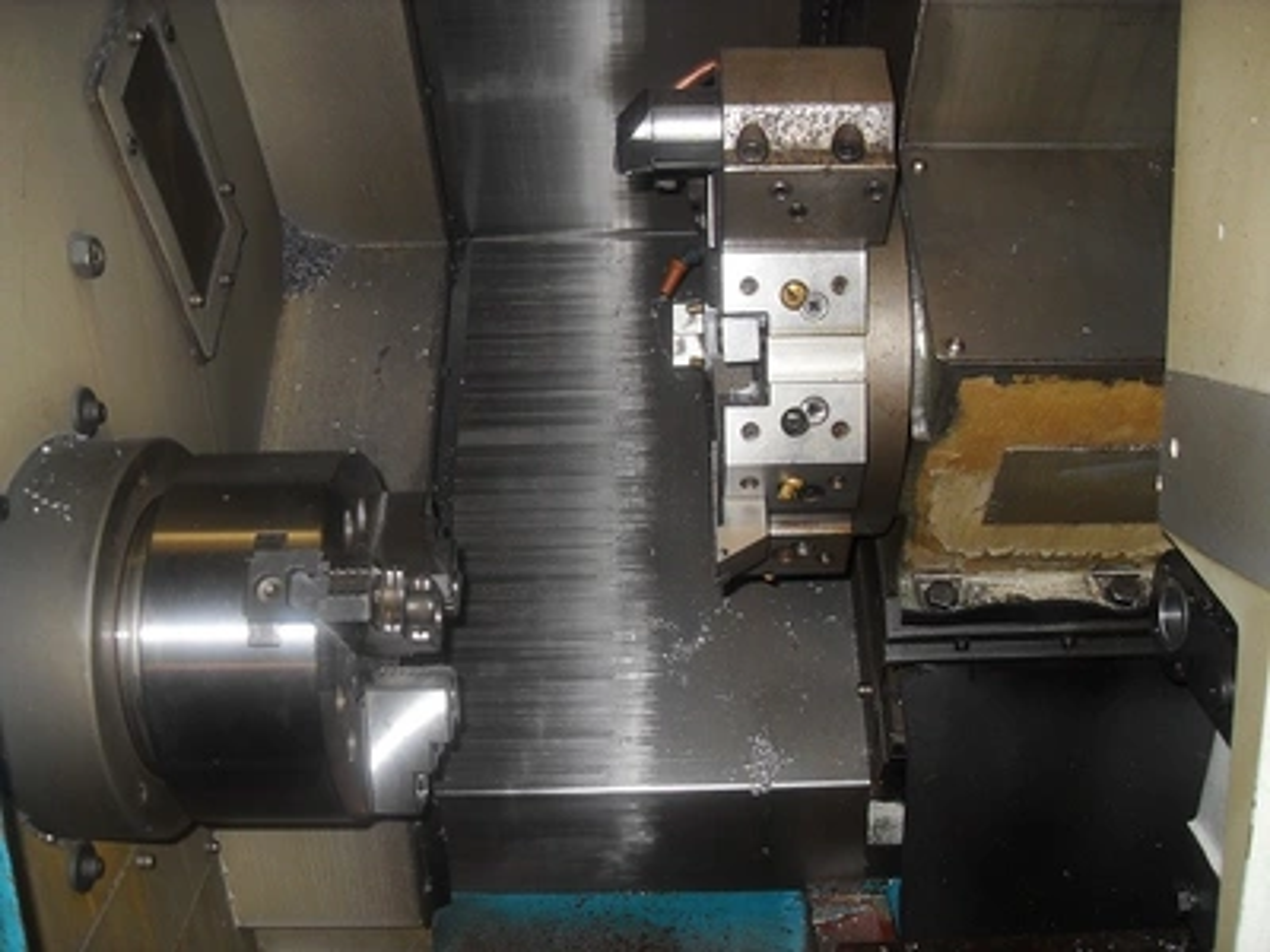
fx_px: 1247
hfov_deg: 54.0
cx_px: 635
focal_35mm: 34
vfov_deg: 41.8
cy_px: 476
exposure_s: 1/45
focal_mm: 6.3
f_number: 2.8
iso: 100
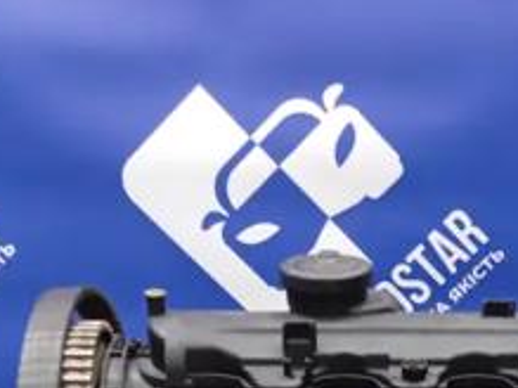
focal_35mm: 82
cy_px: 565
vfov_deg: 16.5
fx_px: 1226
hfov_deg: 23.5
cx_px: 419
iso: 417
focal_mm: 4.25
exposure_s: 1/33.3
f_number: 1.8
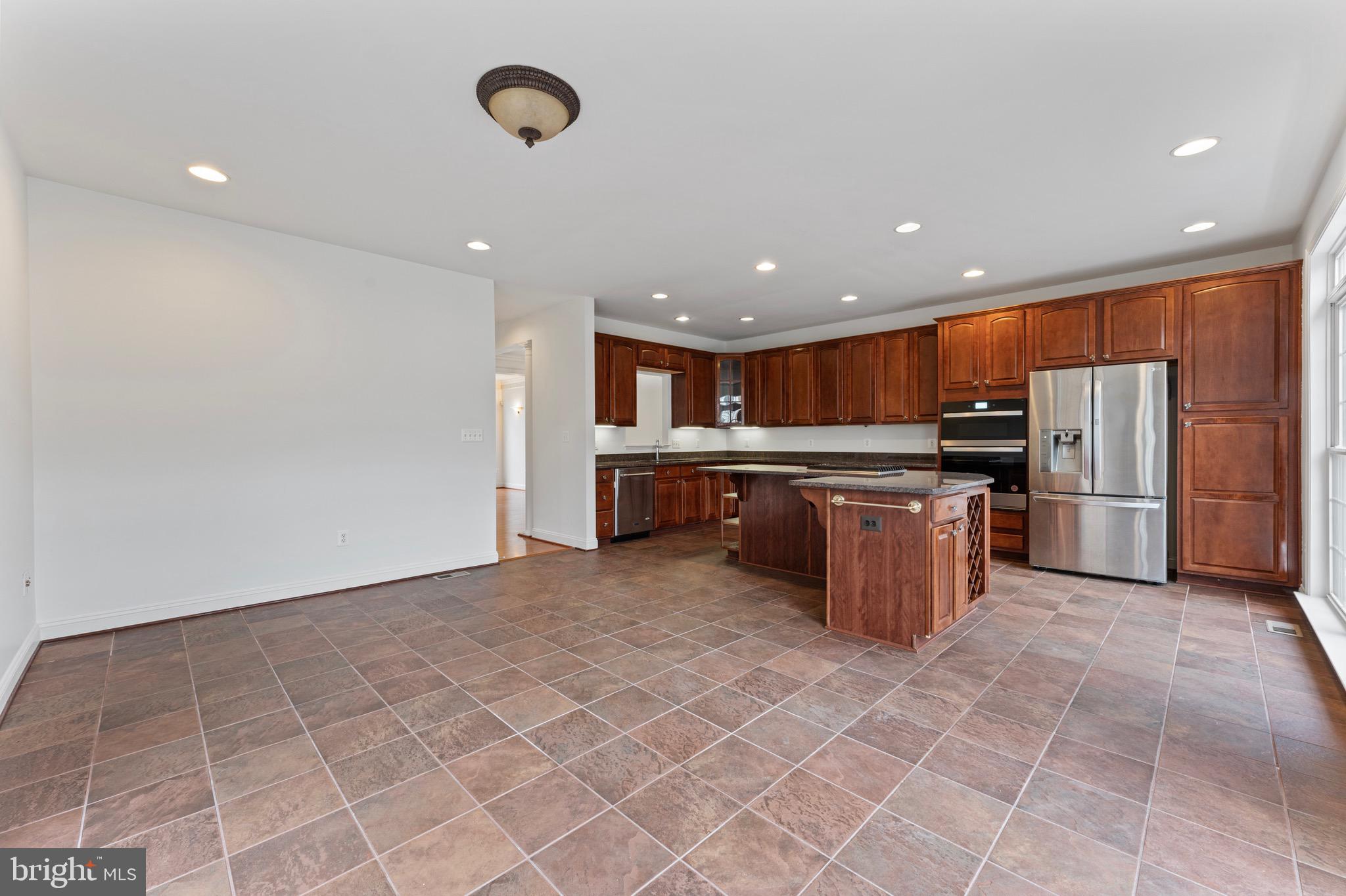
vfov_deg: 81.2
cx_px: 673
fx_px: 523
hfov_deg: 104.3
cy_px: 448
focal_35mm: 14
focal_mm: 14
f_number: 11
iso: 320
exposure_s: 1/1.25
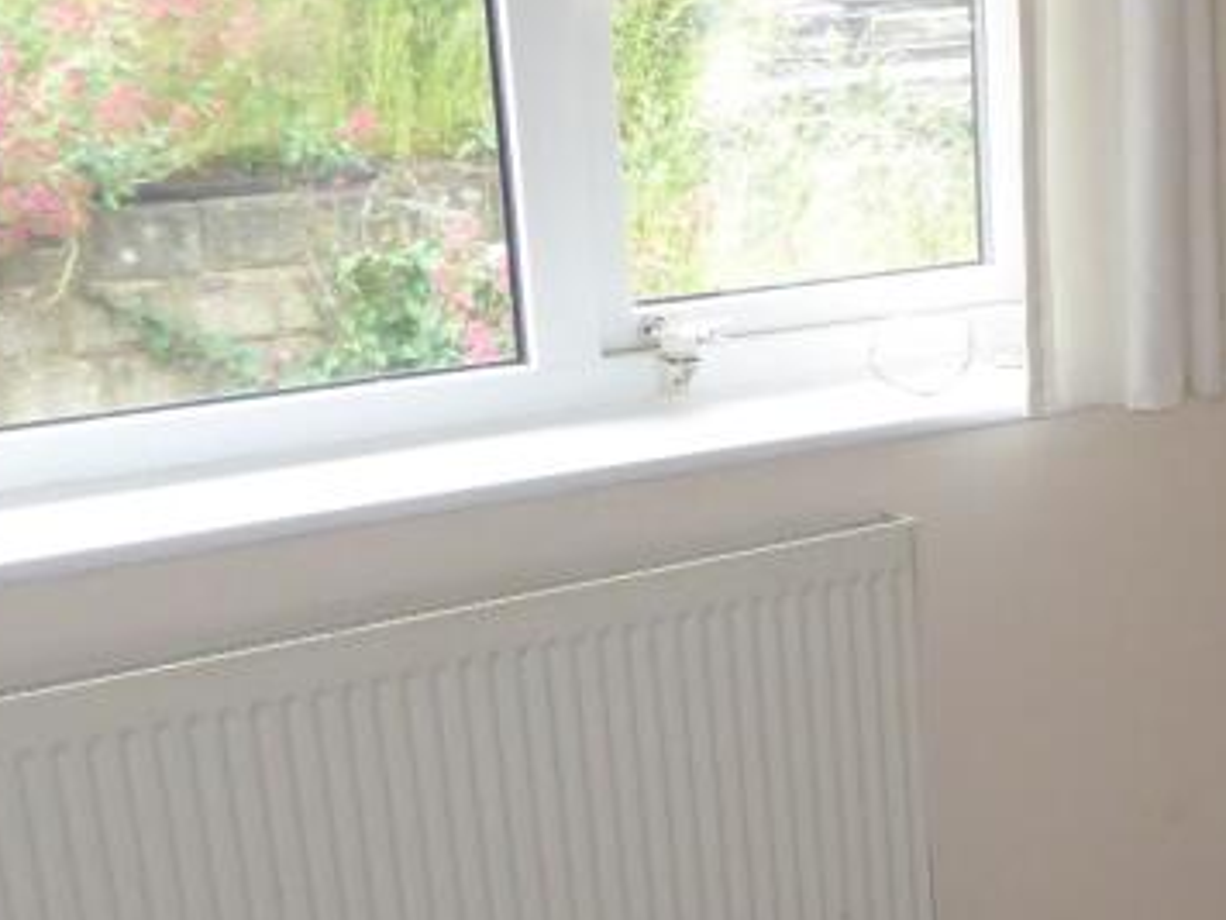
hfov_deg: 25.8
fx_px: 2444
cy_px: 679
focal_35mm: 69
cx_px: 1381
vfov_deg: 21.1
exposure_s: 1/60
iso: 400
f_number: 3.5
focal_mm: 4.3
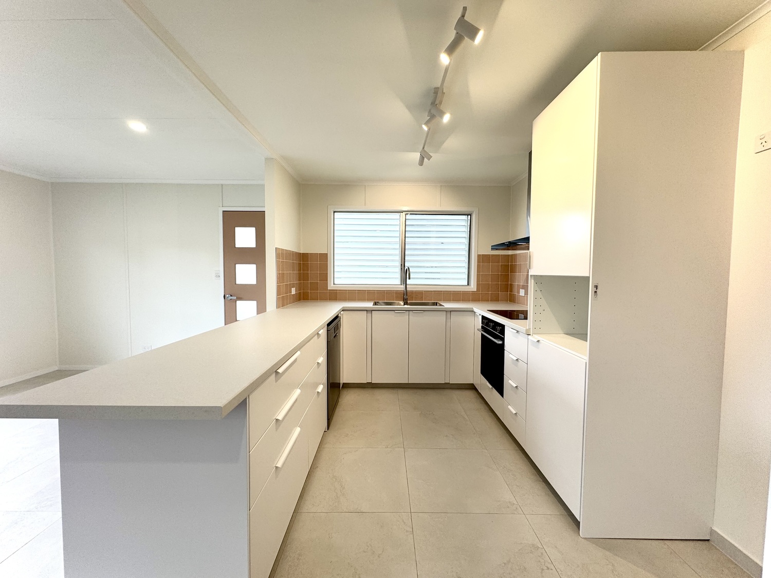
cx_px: 386
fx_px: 312
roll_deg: +0.2
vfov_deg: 85.7
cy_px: 289
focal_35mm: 14
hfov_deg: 102.1
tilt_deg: -3.5
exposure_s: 1/100
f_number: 2.2
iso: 40
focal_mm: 2.22
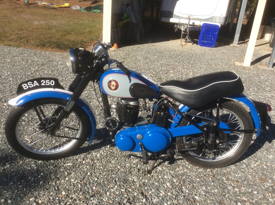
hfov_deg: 56.9
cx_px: 138
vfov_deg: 44.1
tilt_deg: -20.9
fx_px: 254
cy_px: 102
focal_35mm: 32
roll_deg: -5.9
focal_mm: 3.3
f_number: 2.4
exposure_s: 1/1431
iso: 32
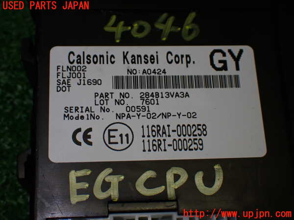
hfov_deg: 33.2
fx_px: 493
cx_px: 147
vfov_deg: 25.2
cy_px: 110
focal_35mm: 58
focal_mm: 10.35
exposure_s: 1/250
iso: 250
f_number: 3.5
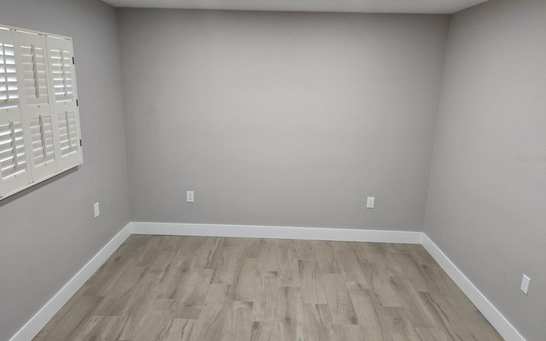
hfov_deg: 72.5
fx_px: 372
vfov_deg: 49.2
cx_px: 268
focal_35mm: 25
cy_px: 158
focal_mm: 5.4
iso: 200
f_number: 1.8
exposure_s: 1/120
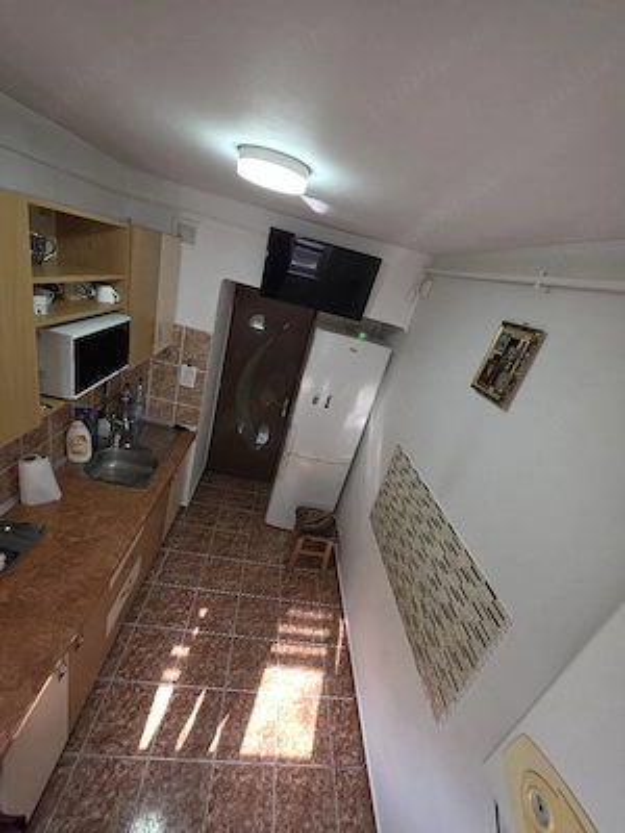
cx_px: 312
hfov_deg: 89.9
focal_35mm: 13
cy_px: 416
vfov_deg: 106.2
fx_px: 313
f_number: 1.9
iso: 40
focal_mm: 2.2
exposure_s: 1/50.3
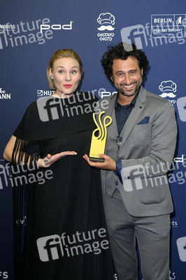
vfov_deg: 36.3
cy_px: 140
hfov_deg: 24.6
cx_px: 93
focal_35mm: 55
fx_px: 427
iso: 800
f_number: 5
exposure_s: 1/200
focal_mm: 55
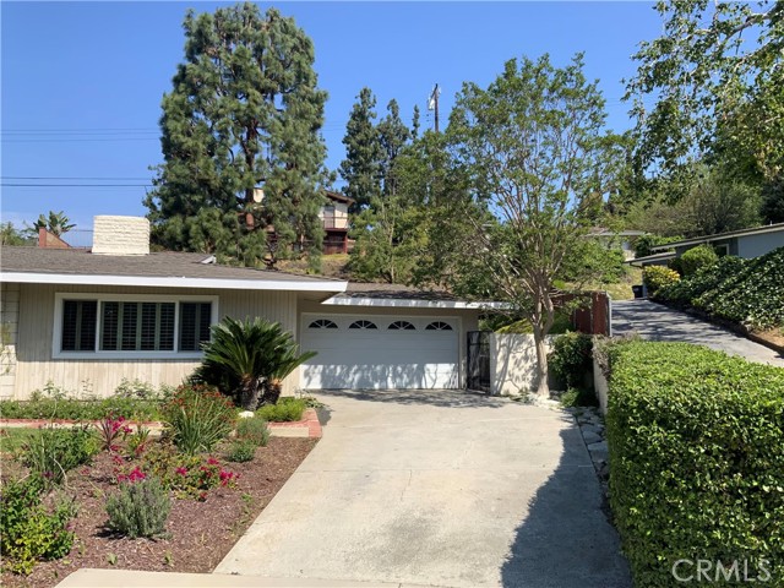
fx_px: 657
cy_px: 294
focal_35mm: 29
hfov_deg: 61.7
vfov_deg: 48.2
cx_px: 392
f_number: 1.8
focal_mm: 3
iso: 16
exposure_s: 1/1786
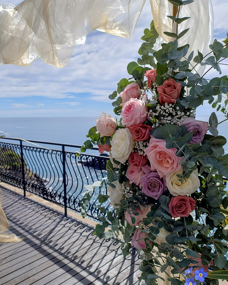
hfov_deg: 53.2
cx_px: 112
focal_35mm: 27
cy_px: 155
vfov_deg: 64.0
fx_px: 228
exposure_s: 1/1190
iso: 100
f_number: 1.7
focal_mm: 4.71
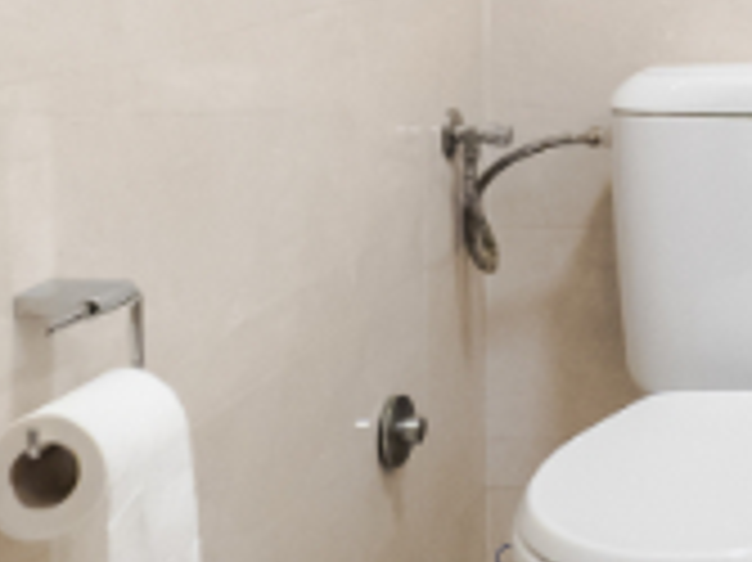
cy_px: -184
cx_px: 1126
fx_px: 1824
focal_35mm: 84
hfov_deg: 20.1
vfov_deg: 16.5
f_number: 4
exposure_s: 1/50
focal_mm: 7
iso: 400
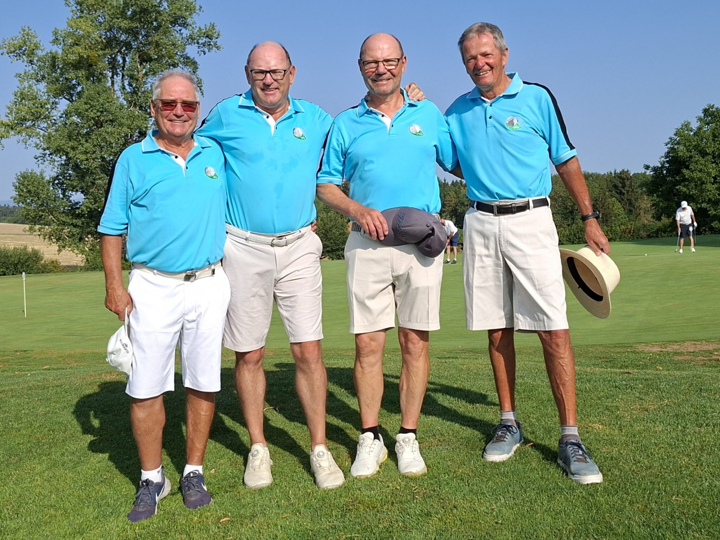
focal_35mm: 23
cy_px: 270
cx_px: 360
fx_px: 478
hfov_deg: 73.9
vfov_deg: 58.9
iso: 50
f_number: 1.8
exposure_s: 1/2500
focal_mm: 5.54
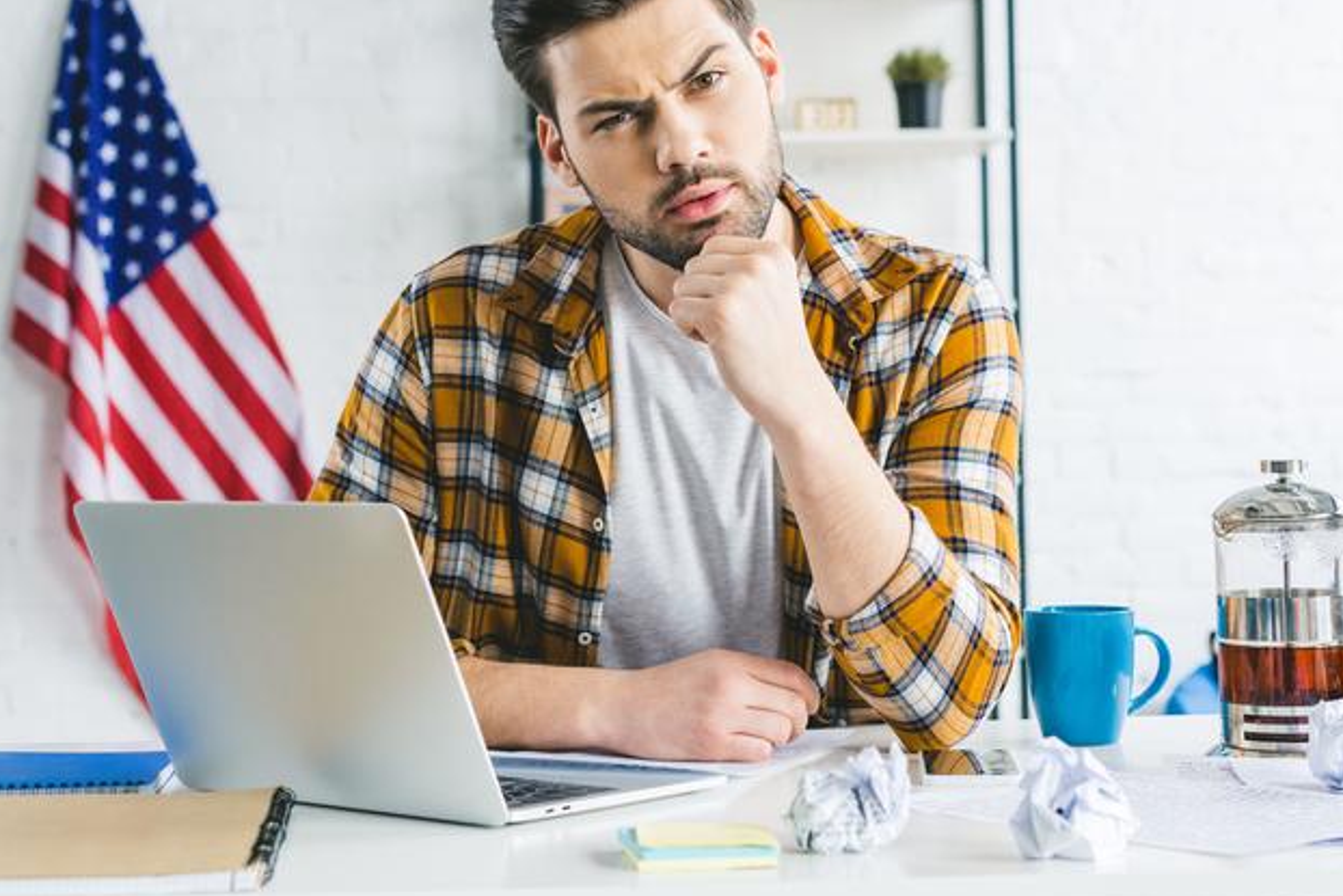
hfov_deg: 30.9
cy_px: 351
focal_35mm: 65
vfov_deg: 20.9
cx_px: 630
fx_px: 2425
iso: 800
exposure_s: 1/60
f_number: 4.5
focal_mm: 50
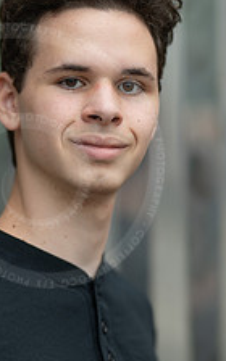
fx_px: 1715
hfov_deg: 7.5
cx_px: 53
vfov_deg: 12.0
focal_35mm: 174
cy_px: 219
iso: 250
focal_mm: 85
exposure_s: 1/320
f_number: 1.2
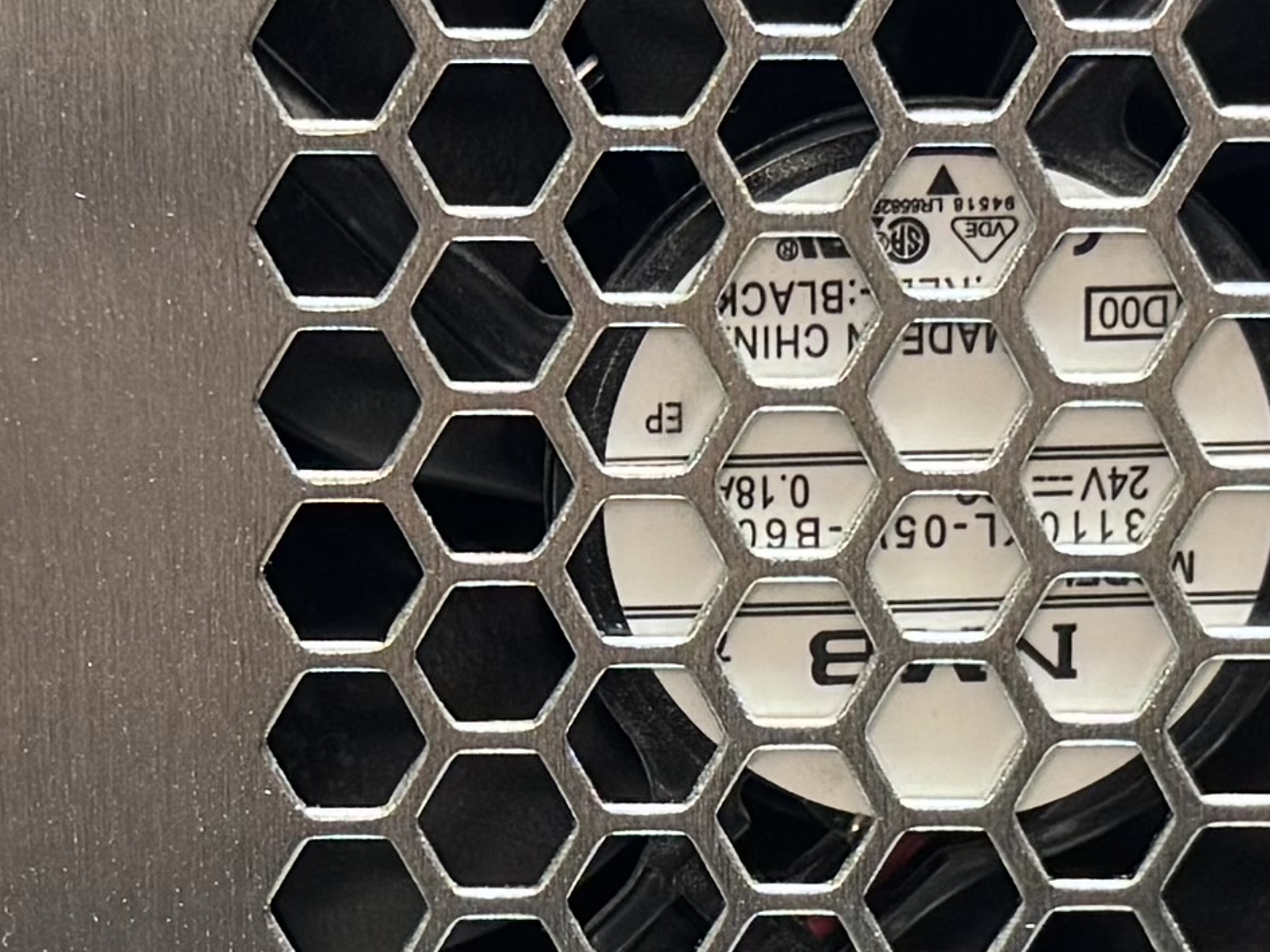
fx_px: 5320
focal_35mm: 145
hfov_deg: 13.6
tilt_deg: -15.6
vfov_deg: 10.1
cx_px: 511
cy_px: 973
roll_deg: +0.2
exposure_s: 1/60
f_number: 1.78
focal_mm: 6.76
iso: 160
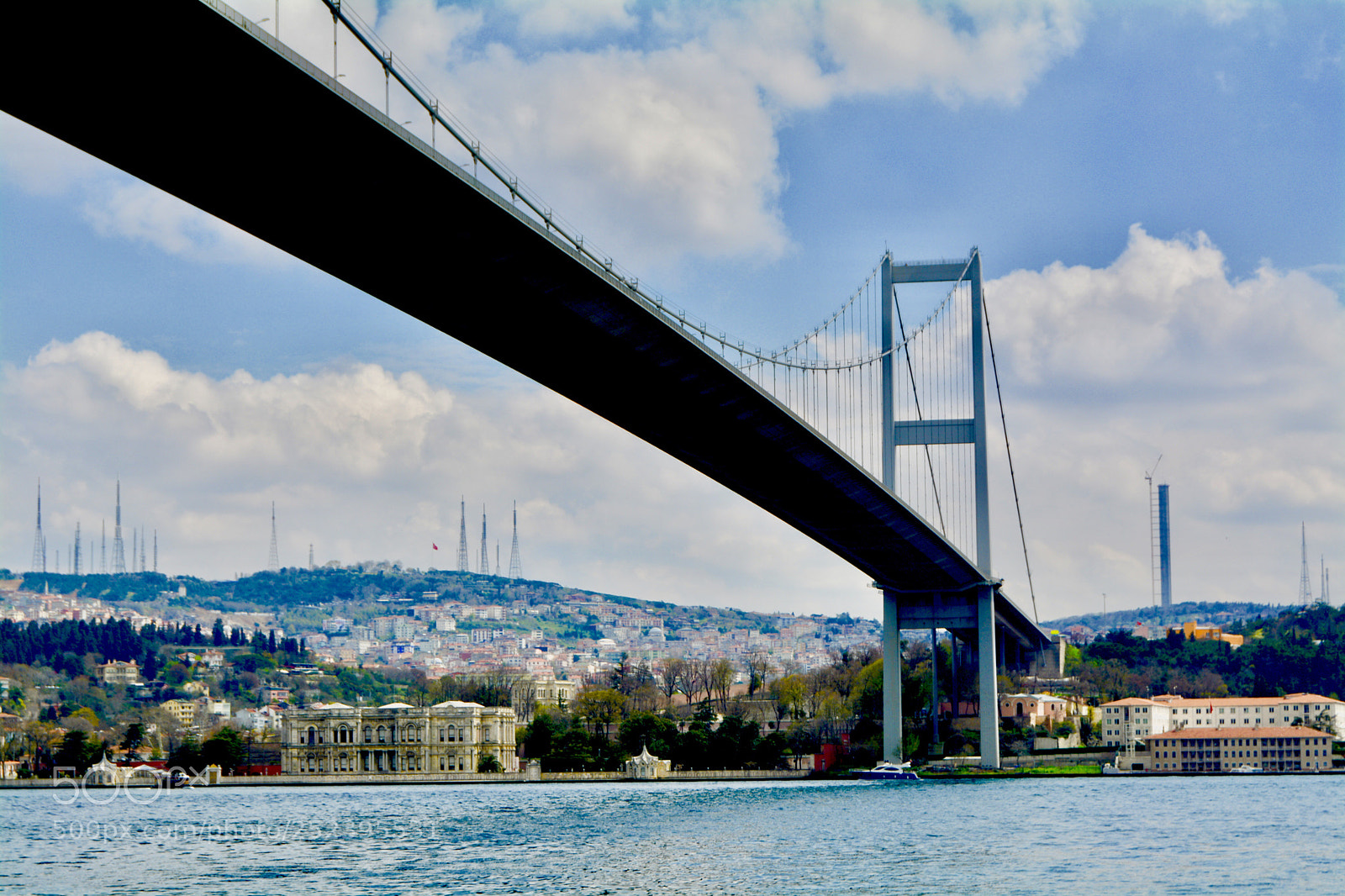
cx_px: 672
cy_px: 448
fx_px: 3081
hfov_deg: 24.6
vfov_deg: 16.5
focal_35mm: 82
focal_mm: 55
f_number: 9
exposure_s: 1/320
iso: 100
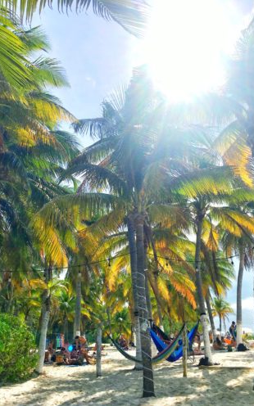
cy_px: 203
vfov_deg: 61.2
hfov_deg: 40.6
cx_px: 127
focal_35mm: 31
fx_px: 343
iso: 25
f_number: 2.2
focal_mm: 4.15
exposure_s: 1/7692
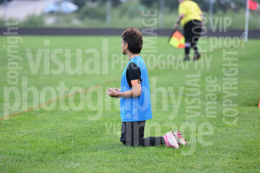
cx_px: 130
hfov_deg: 6.9
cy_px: 86
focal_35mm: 300
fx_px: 2167
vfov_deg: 4.6
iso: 2200
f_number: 2.8
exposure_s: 1/1000
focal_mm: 200
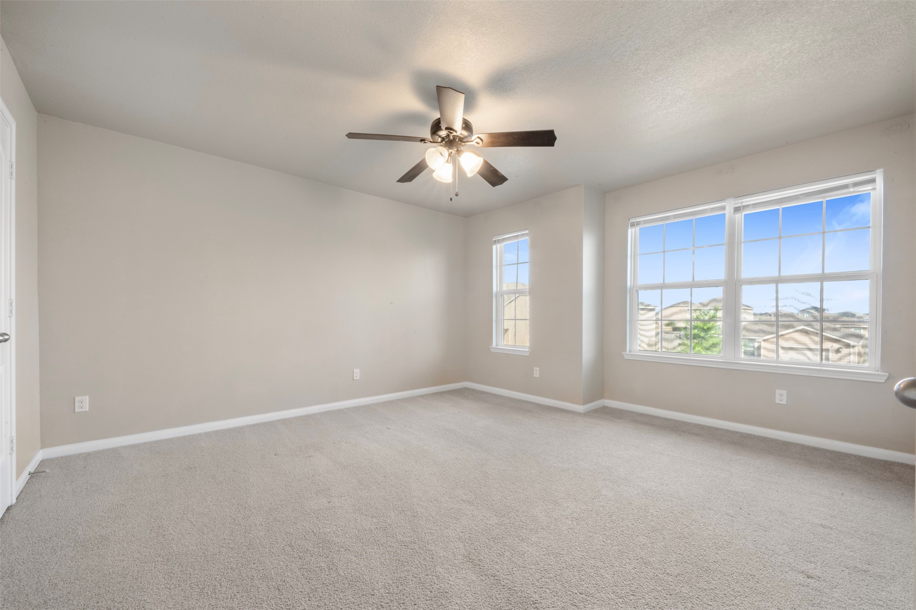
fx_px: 356
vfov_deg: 81.2
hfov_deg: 104.3
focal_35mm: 14
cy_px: 305
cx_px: 458
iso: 250
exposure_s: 6
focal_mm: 14
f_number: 9
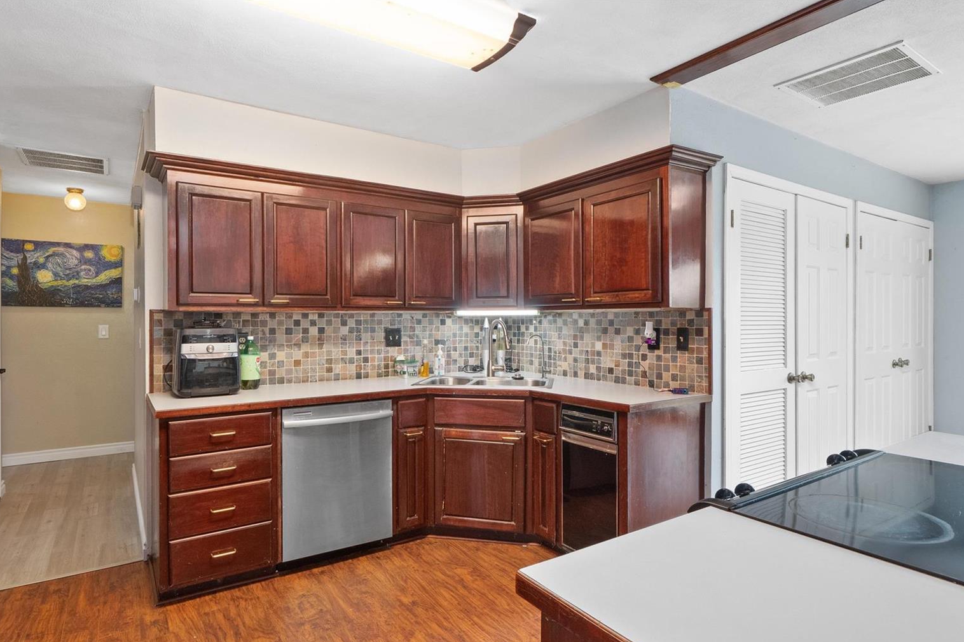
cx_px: 462
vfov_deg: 64.5
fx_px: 509
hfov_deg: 86.9
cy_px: 337
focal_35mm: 19
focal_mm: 9
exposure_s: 1/2.5
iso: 640
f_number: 9
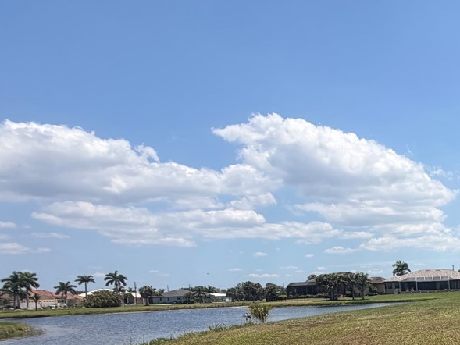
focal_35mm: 38
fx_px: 505
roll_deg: +2.7
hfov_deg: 34.6
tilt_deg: -1.9
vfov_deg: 35.4
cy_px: 315
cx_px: 597
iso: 20
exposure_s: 1/955
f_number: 2.2
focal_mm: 2.22
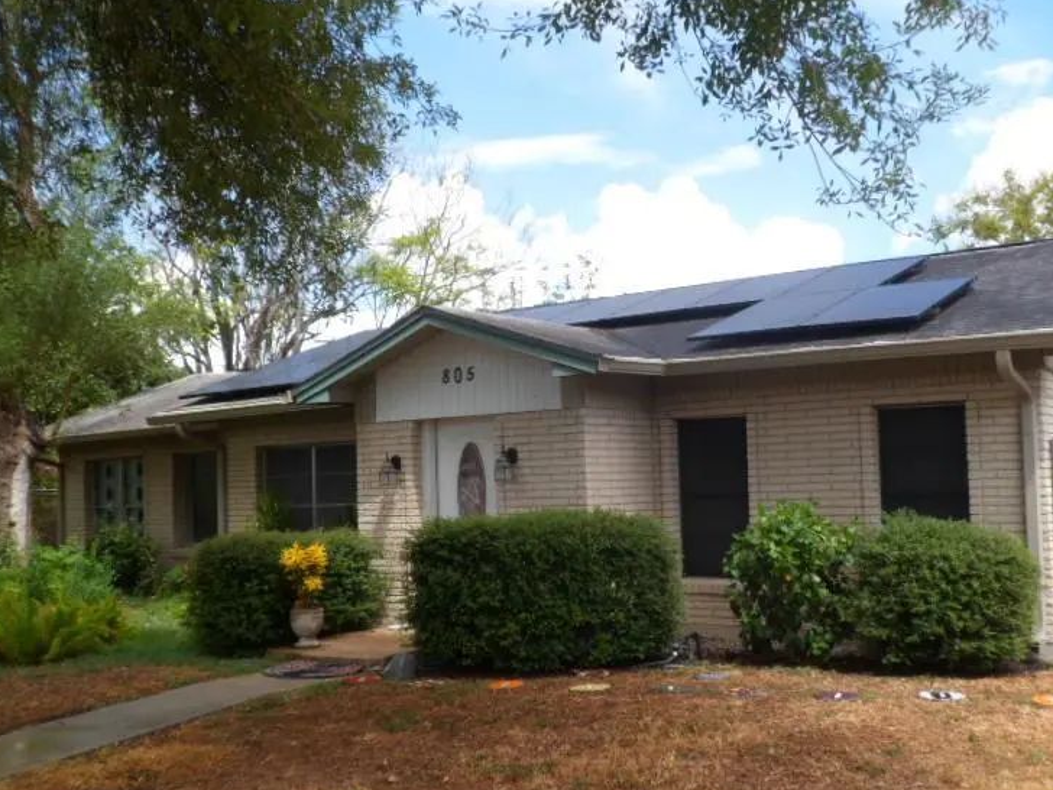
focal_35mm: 38
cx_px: 545
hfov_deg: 49.0
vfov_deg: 37.7
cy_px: 411
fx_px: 1156
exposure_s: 1/500
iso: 80
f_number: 3.3
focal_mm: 4.9
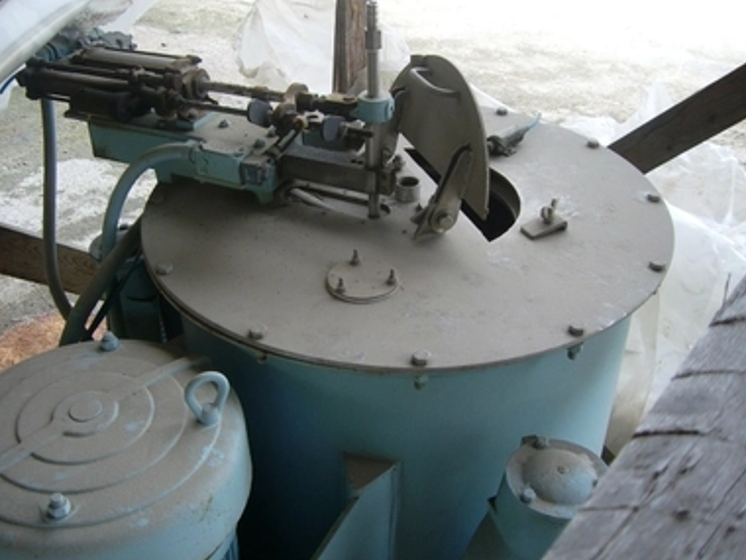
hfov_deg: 46.8
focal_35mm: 40
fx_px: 862
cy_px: 267
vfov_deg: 36.0
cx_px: 361
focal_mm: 6.2
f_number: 2.7
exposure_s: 1/200
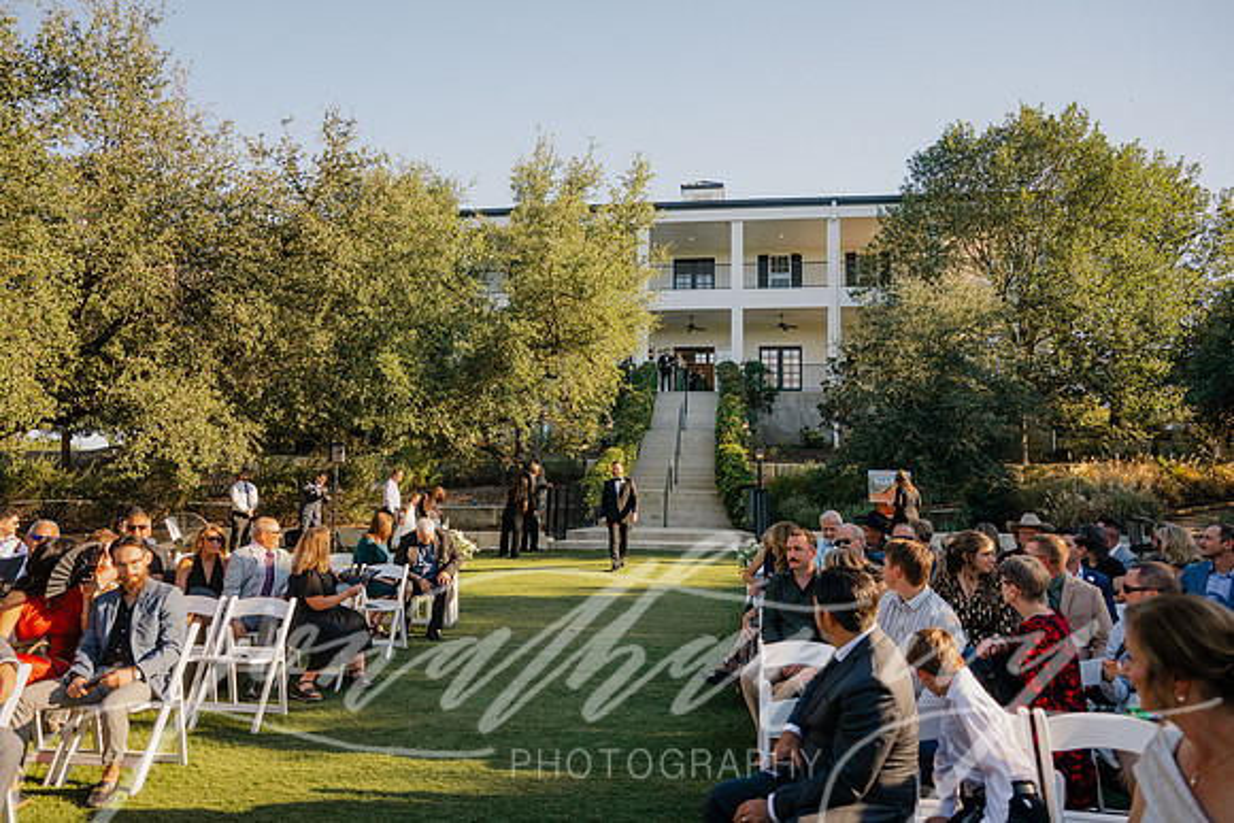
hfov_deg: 73.7
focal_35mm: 24
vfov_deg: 53.2
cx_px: 617
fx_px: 823
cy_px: 412
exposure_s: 1/1600
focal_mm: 24
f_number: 2.8
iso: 200
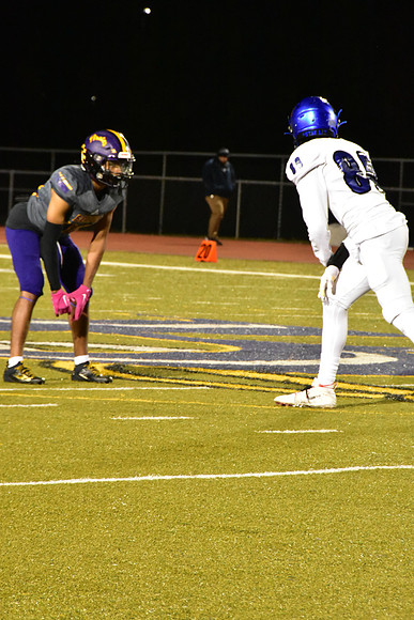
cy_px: 310
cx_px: 207
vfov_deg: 6.9
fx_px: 5172
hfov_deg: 4.6
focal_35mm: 300
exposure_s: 1/60
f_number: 11
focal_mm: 200
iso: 10000
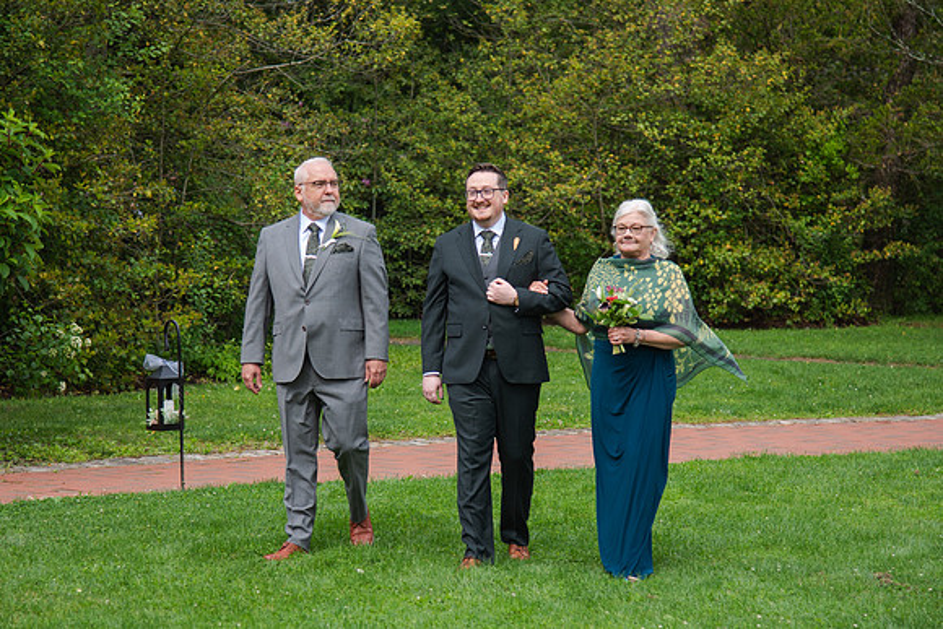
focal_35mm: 109
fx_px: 2862
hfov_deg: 18.7
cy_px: 324
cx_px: 451
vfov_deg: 12.5
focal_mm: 85
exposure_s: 1/400
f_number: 4
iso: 110
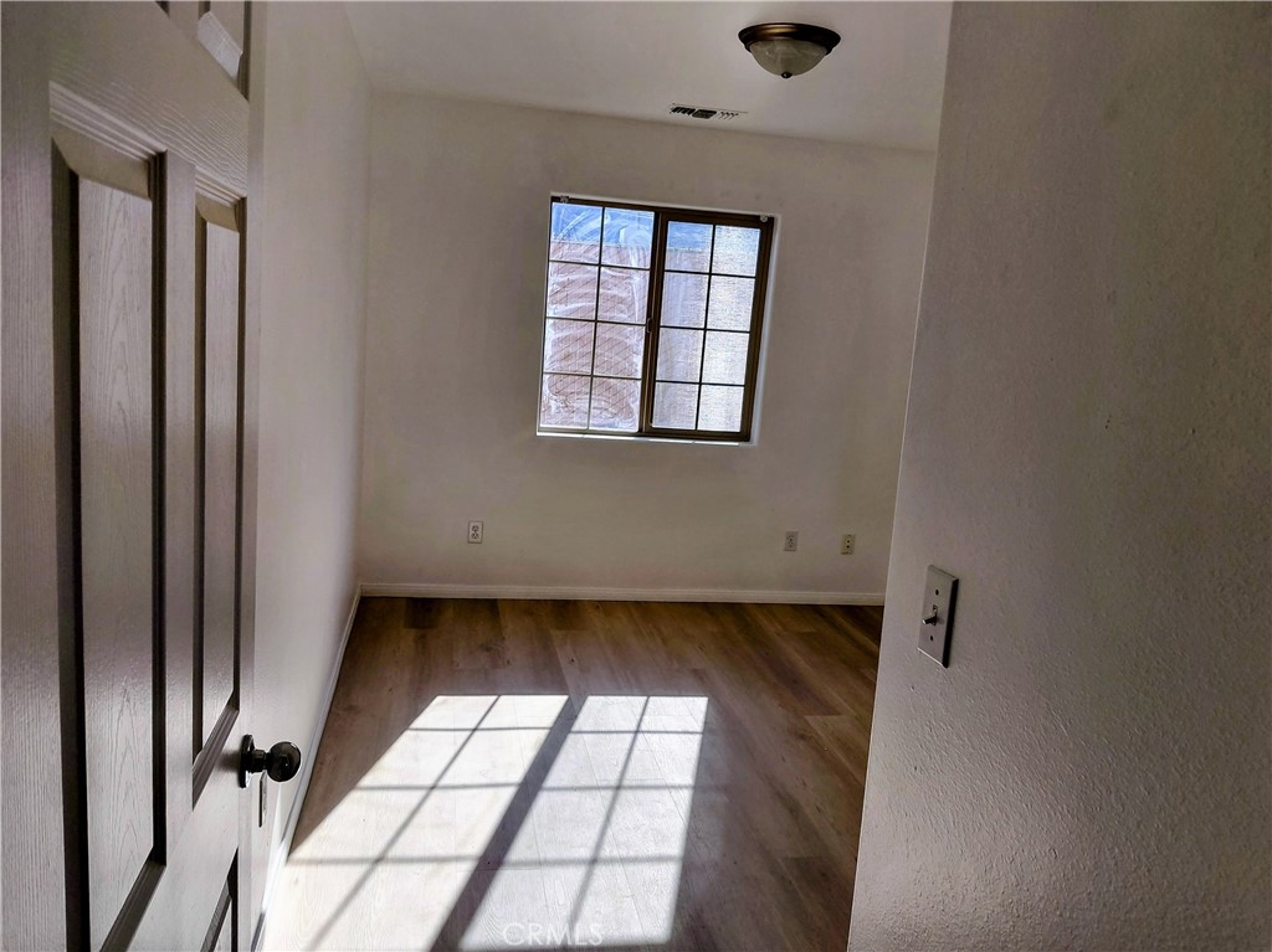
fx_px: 918
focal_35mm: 25
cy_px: 476
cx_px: 636
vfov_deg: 54.8
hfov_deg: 69.4
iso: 50
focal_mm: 4.69
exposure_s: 1/1292
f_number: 1.8
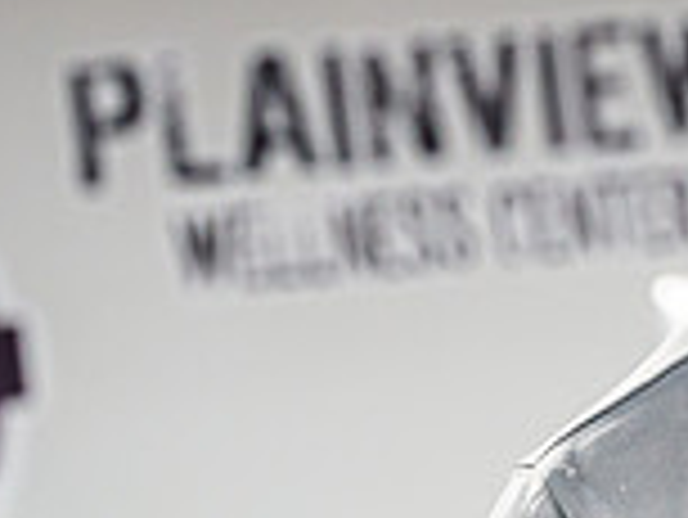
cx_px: 495
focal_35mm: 191
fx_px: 3799
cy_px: 277
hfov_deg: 10.3
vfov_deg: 7.8
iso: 3200
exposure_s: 1/200
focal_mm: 52.3
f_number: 2.8
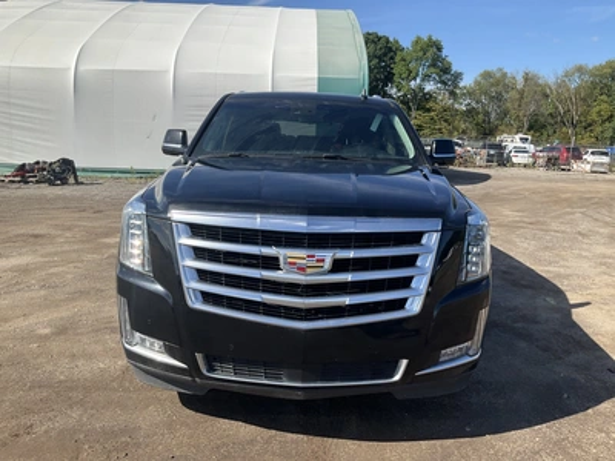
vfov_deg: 48.2
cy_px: 230
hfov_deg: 61.7
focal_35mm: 29
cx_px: 308
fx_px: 515
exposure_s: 1/1279
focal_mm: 3
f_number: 1.8
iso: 25
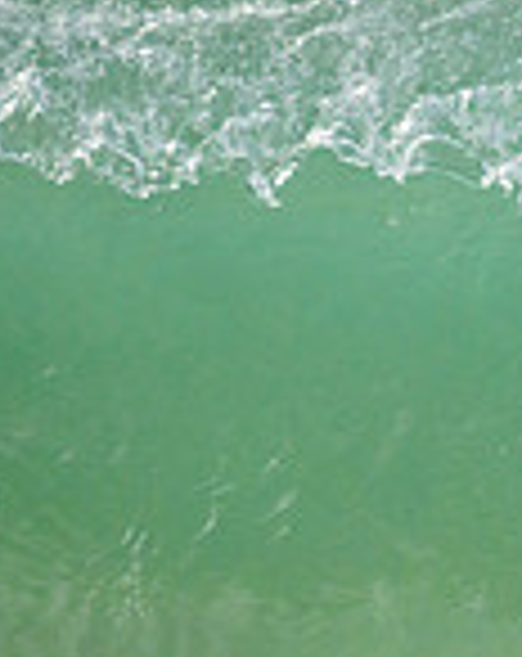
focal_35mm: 2320
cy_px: 335
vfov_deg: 0.8
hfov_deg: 0.7
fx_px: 44991
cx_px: 1282
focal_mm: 620
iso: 900
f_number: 11
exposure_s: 1/2000
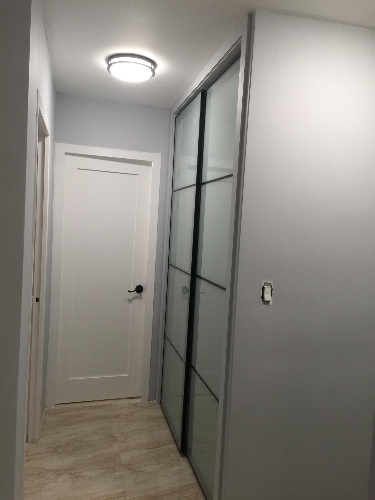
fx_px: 419
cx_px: 188
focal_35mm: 29
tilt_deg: -2.6
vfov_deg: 61.7
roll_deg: -3.1
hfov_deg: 48.2
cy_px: 250
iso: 32
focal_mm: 4.15
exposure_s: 1/15
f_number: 2.2
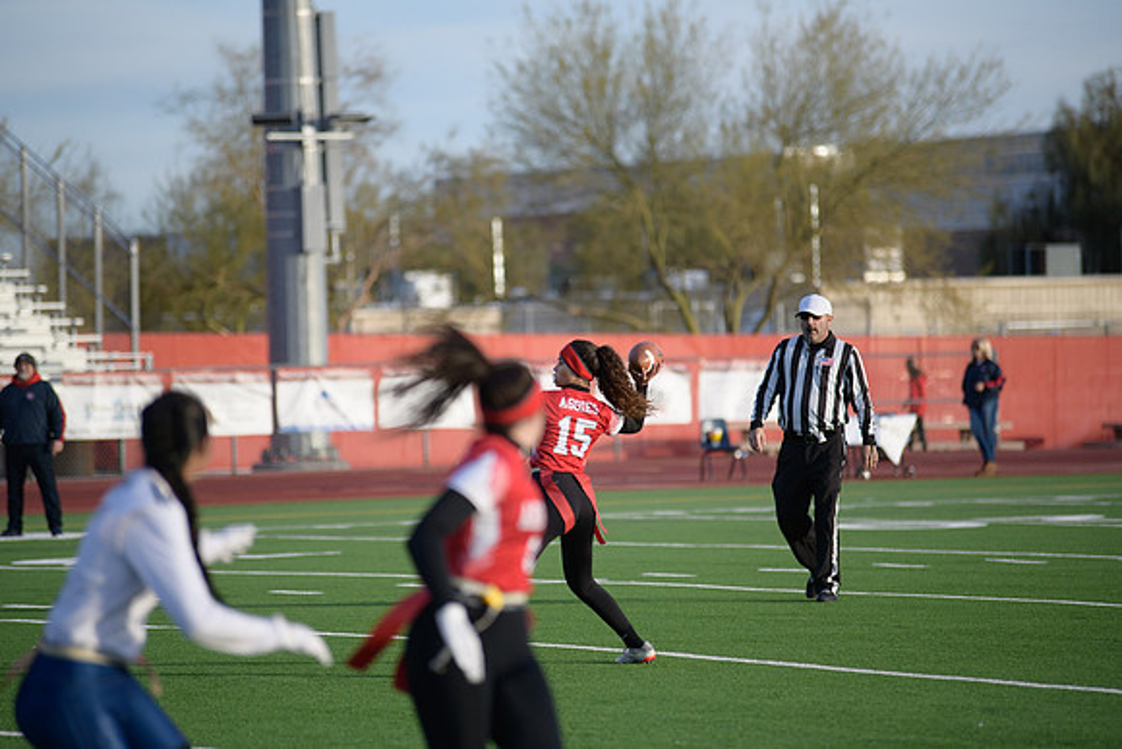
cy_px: 374
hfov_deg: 10.3
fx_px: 6234
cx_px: 561
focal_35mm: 200
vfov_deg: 6.9
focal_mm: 200
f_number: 2.8
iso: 640
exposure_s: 1/4000
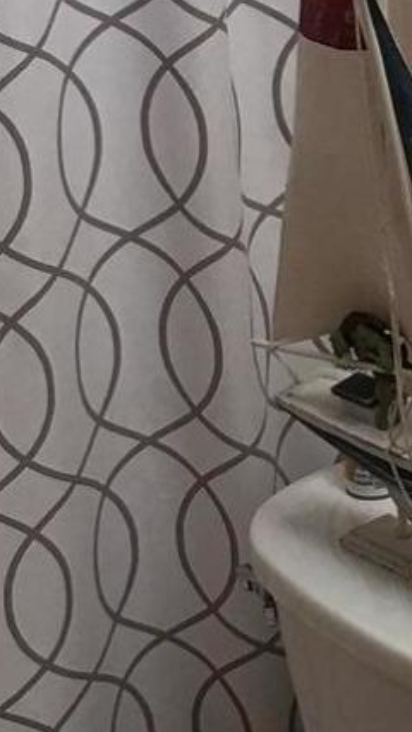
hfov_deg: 8.1
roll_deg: +1.7
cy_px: 278
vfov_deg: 14.5
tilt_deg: -20.7
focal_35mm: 148
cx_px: 438
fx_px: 2876
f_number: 2.2
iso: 32
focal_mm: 4.15
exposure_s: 1/30
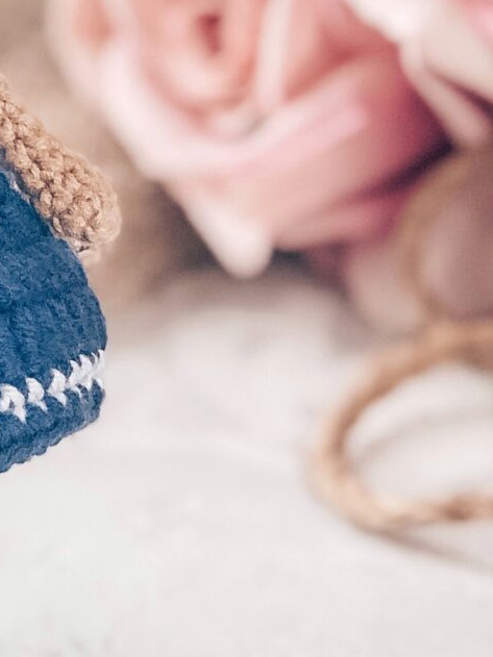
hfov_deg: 7.0
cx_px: -95
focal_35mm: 211
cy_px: 109
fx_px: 4008
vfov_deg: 9.4
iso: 40
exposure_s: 1/60
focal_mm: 6
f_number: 2.4
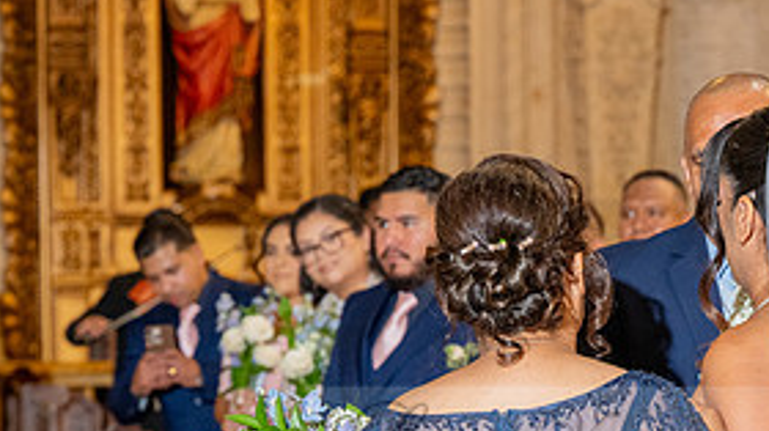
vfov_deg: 7.9
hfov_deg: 14.1
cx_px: 547
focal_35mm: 152
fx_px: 3097
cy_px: 452
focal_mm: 70
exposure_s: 1/200
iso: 2000
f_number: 4.5
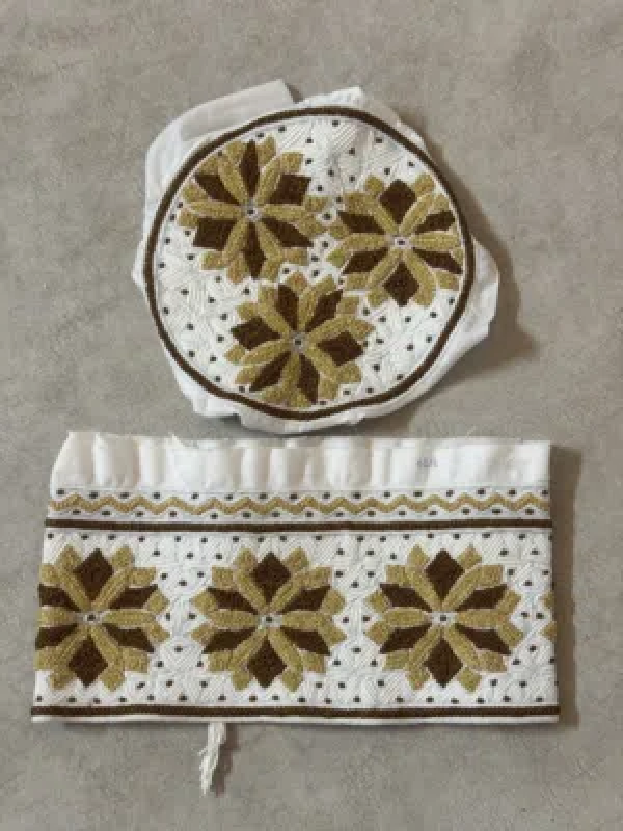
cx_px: 312
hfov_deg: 30.3
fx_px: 1152
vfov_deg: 39.7
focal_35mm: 48
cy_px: 416
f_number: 1.78
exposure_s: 1/50
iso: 200
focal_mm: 6.76
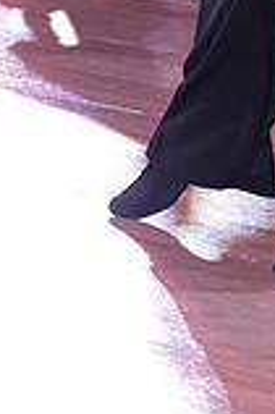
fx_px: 4685
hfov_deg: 3.4
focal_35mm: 408
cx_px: -38
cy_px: -278
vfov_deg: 5.0
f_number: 5
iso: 6400
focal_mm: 111
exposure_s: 1/320
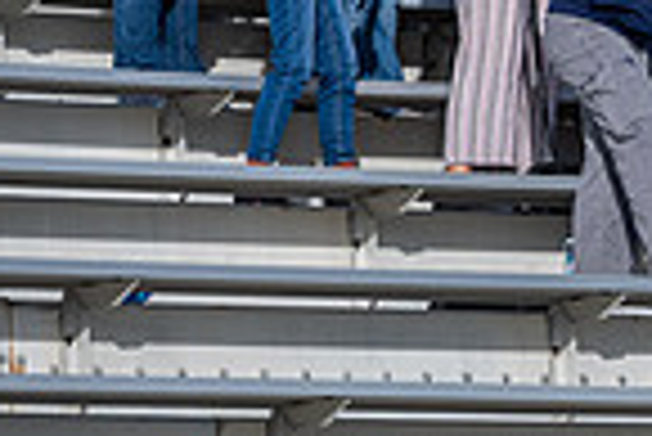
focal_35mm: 491
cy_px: -281
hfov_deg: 4.2
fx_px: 8901
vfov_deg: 2.8
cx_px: 953
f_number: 2.8
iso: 200
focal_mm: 120
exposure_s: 1/6400
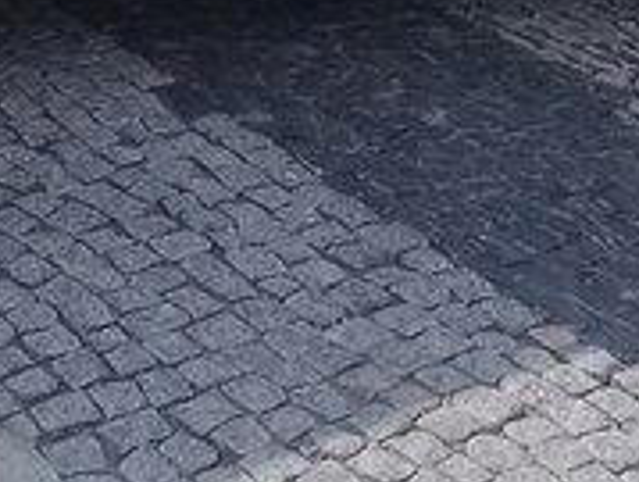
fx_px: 2109
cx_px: 182
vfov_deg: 12.7
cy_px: -87
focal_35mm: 114
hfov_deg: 17.2
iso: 50
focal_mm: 3.3
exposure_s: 1/1391
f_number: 2.2
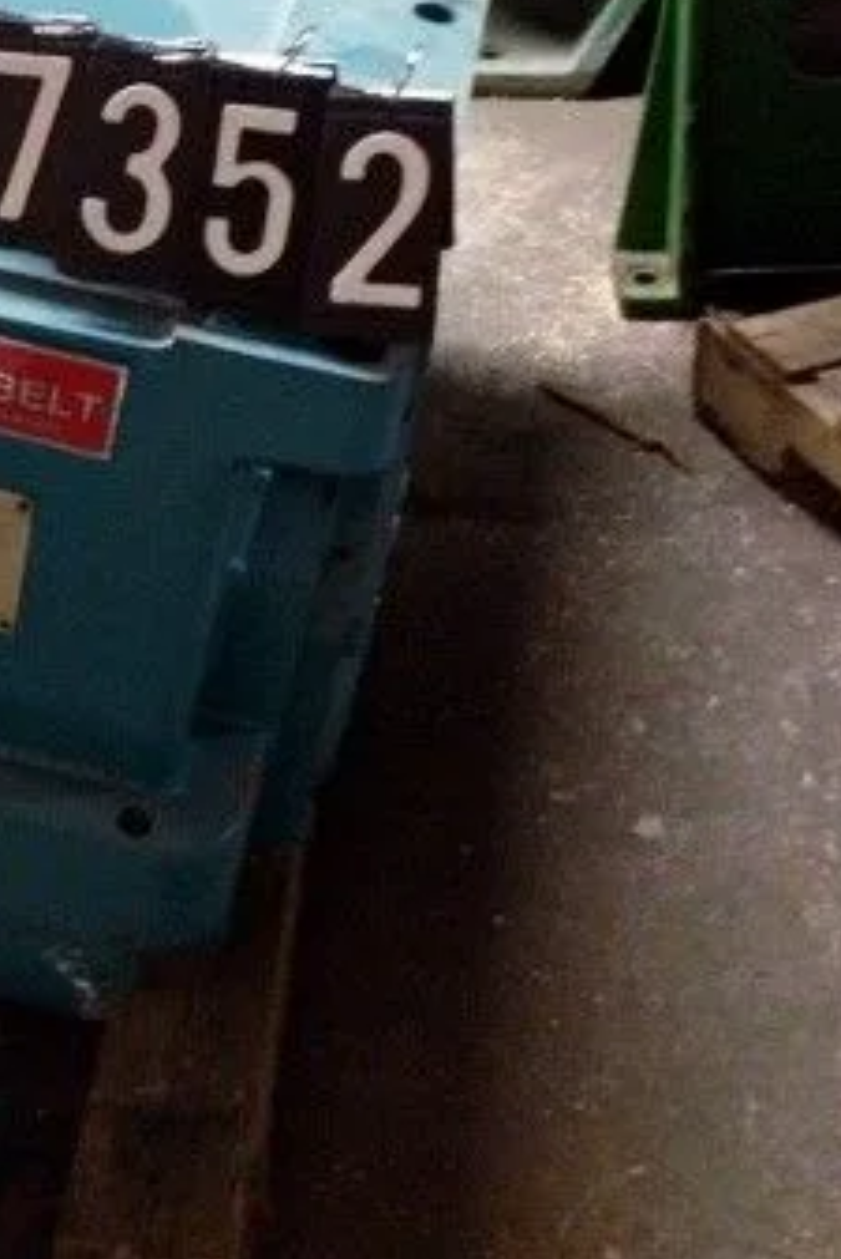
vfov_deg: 28.8
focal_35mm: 69
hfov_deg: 19.1
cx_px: -21
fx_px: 2415
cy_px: 303
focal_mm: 4.28
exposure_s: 1/15
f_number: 2.4
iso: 500
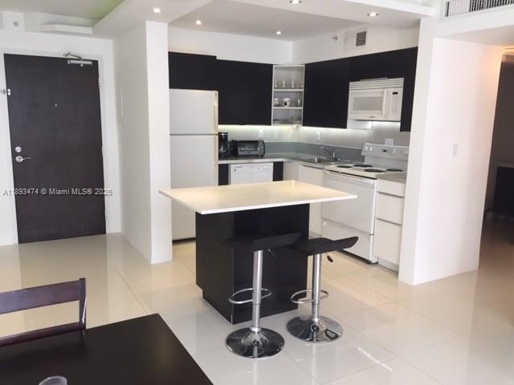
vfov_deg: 48.2
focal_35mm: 29
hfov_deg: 61.7
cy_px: 192
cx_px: 257
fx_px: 431
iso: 32
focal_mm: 4.15
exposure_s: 1/30
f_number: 2.2
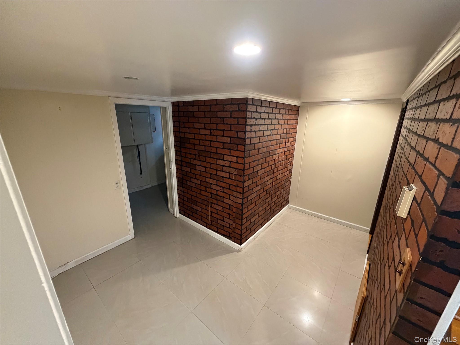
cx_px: 230
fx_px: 186
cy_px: 172
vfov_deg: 85.7
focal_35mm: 14
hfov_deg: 102.1
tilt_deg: -17.1
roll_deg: -0.7
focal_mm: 2.22
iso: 640
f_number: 2.2
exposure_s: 1/60
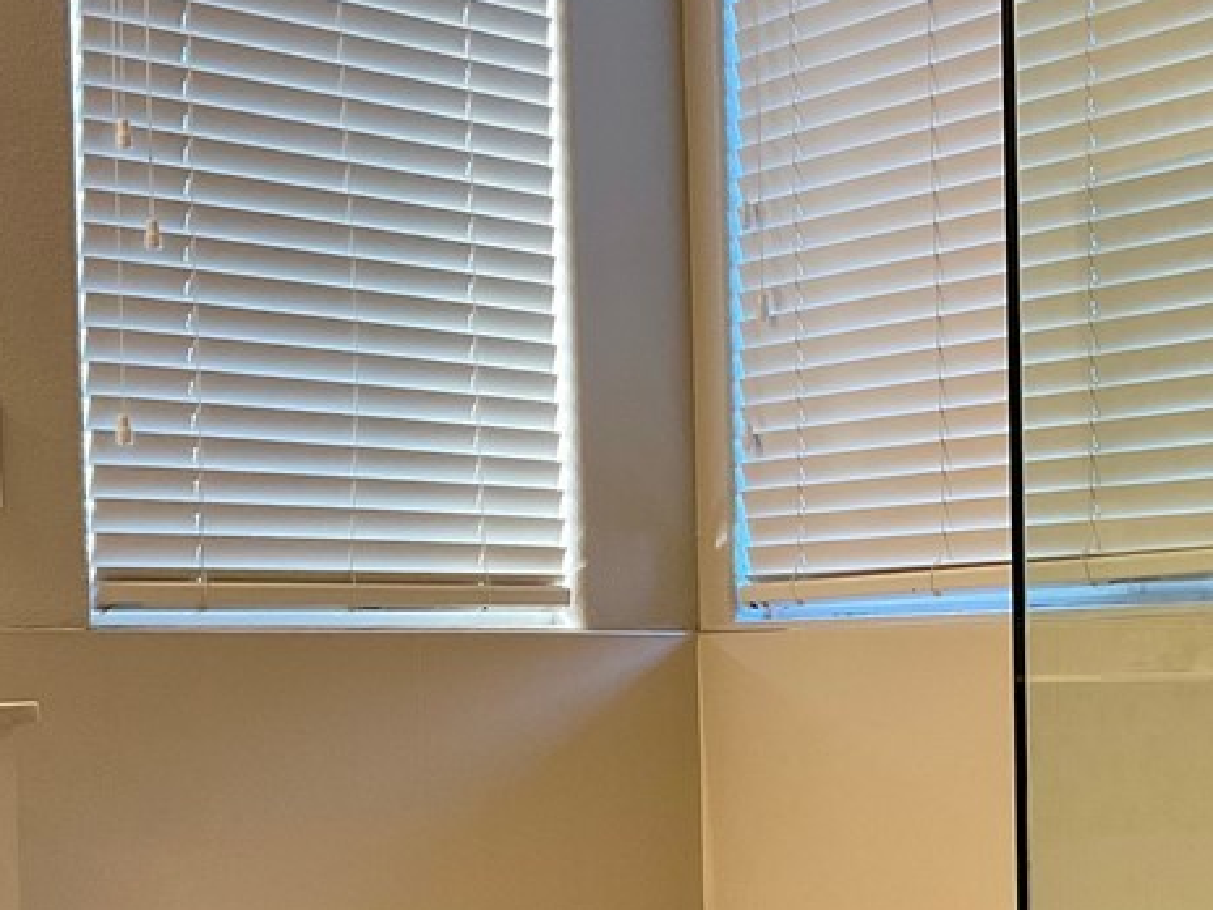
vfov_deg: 22.6
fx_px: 2243
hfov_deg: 29.4
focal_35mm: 64
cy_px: 714
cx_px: 1017
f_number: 1.8
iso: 50
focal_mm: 3
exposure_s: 1/60
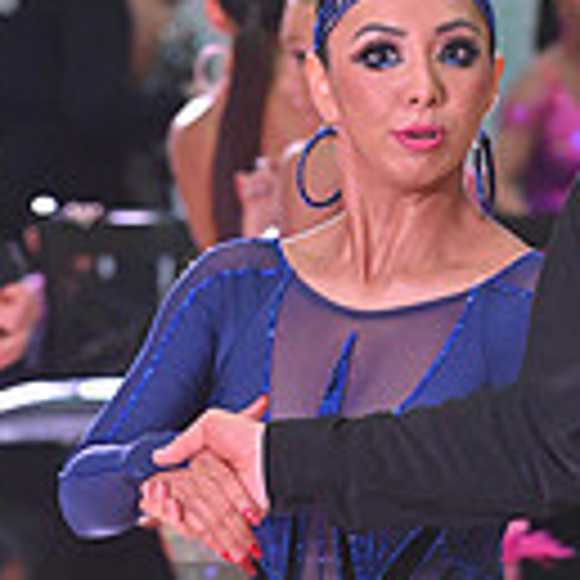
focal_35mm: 497
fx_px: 9421
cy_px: 715
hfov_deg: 3.5
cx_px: 587
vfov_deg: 3.5
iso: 4000
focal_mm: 130
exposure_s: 1/400
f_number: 5
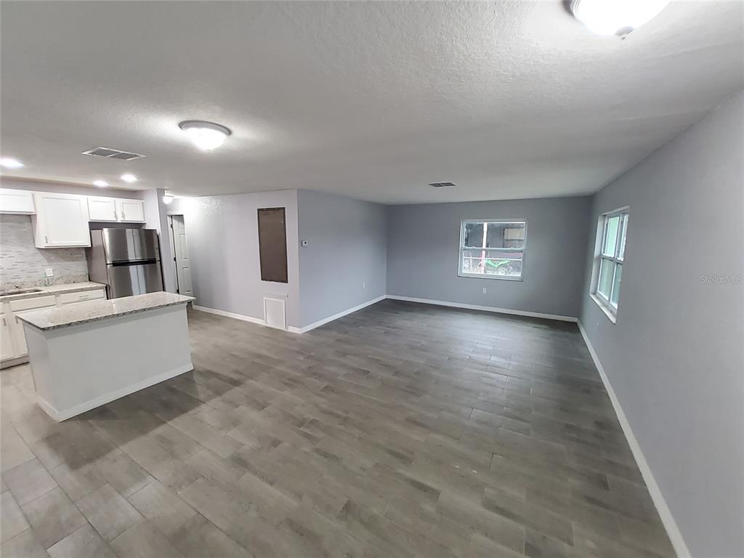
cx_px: 372
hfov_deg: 106.2
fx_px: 279
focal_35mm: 13
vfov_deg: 89.9
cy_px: 279
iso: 250
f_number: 2.2
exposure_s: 1/30
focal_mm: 1.13
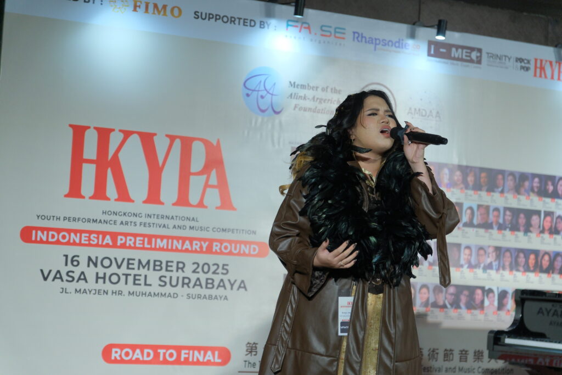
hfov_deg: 22.1
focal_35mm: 92
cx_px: 281
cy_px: 188
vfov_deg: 14.9
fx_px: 1436
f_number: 2.8
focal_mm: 61.5
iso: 1250
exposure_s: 1/180
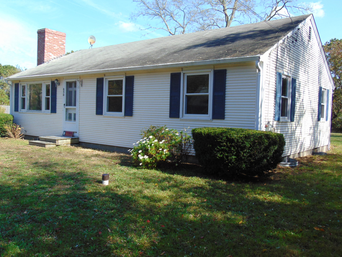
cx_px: 171
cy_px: 128
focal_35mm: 33
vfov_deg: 42.9
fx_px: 326
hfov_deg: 55.4
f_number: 3.2
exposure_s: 1/400
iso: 80
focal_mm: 5.8
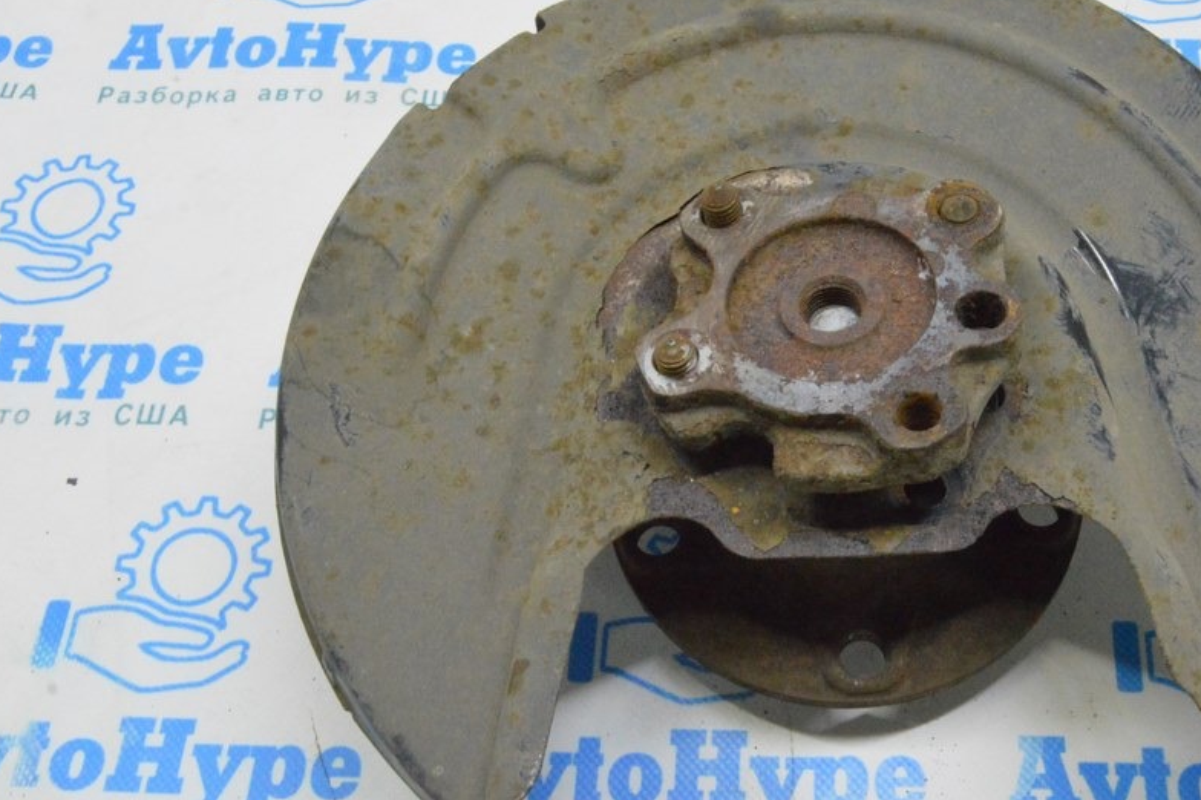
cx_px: 764
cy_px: 367
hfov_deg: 41.6
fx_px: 1567
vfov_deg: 28.6
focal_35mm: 47
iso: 6400
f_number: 20
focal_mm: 24
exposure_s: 1/20
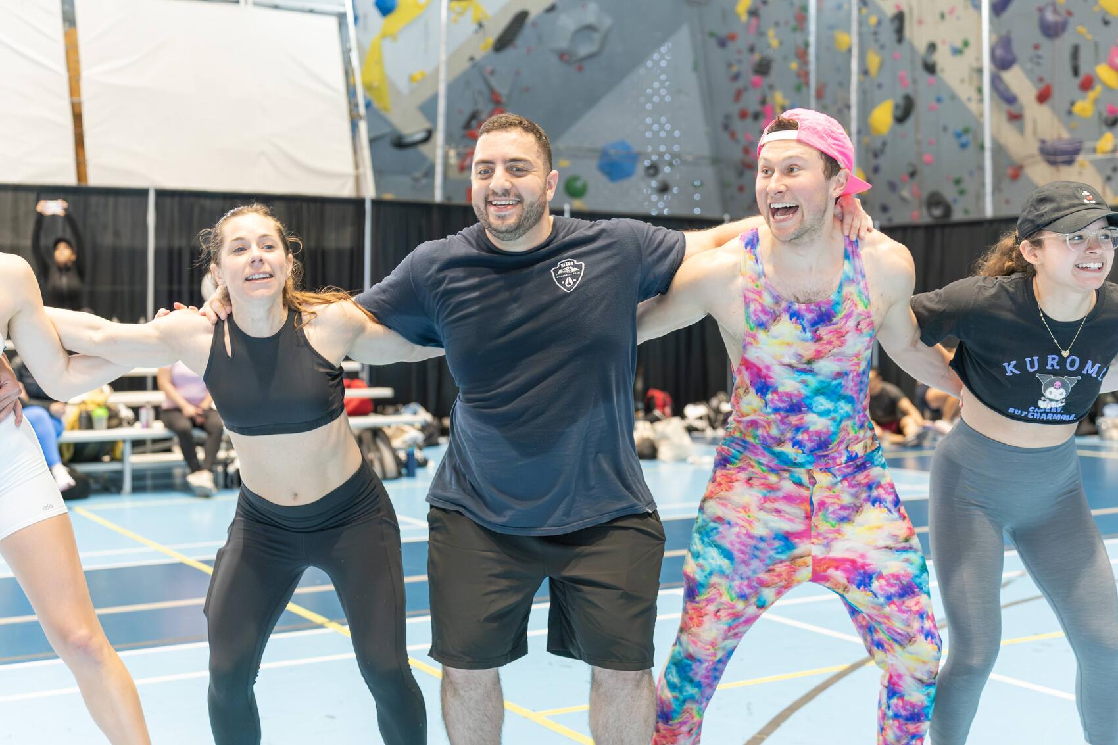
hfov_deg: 43.4
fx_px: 1406
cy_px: 372
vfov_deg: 29.7
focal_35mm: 45
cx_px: 559
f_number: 2.8
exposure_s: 1/250
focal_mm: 45
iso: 4000
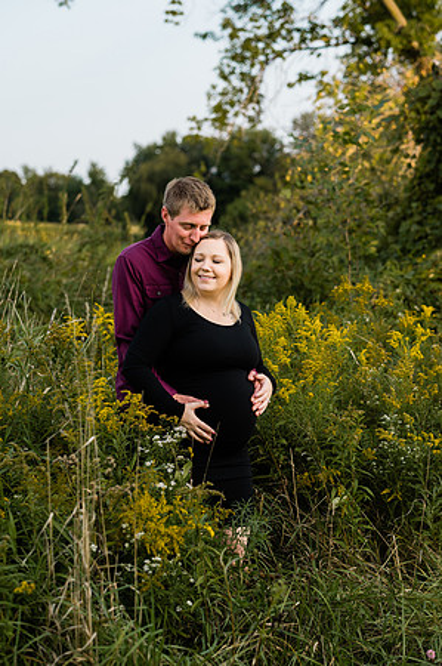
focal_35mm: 58
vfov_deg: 34.5
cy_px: 333
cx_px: 221
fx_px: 1071
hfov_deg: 23.3
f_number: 2.8
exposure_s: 1/640
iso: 200
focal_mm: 58
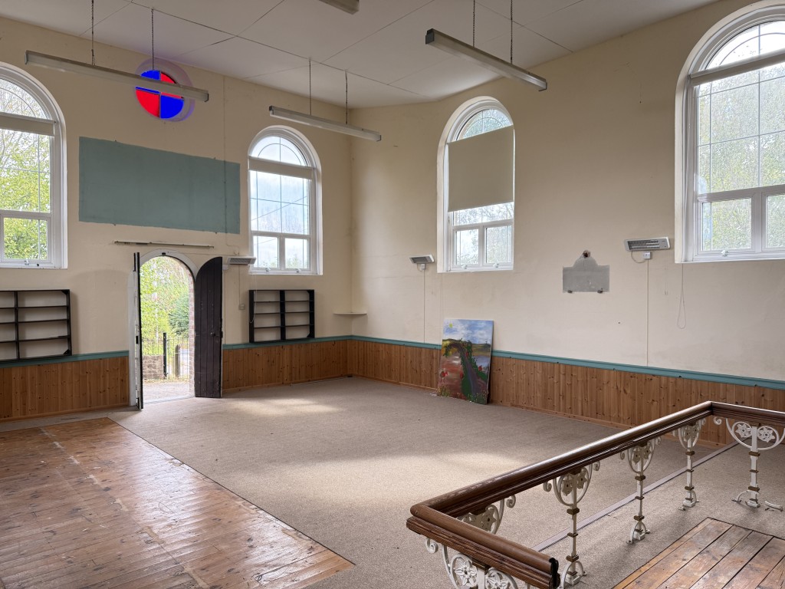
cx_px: 392
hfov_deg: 71.6
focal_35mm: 24
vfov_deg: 56.8
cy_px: 294
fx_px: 544
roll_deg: +0.0
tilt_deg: -1.3
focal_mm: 6.76
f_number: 1.78
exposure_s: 1/188
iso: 100
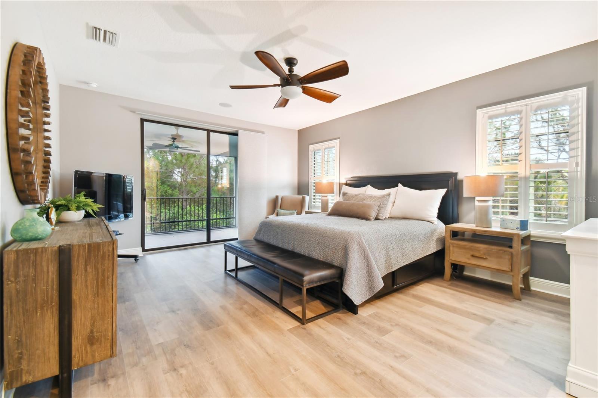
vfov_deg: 77.3
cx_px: 299
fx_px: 249
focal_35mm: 15
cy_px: 199
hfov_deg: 100.4
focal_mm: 10
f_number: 7.1
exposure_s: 1/1.67
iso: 100
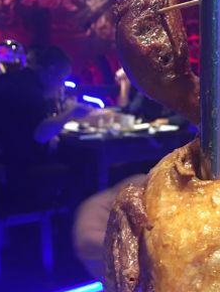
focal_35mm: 70
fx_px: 592
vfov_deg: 27.3
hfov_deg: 20.6
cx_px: 194
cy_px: 226
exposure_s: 1/10
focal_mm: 4.15
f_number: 2.2
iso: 100
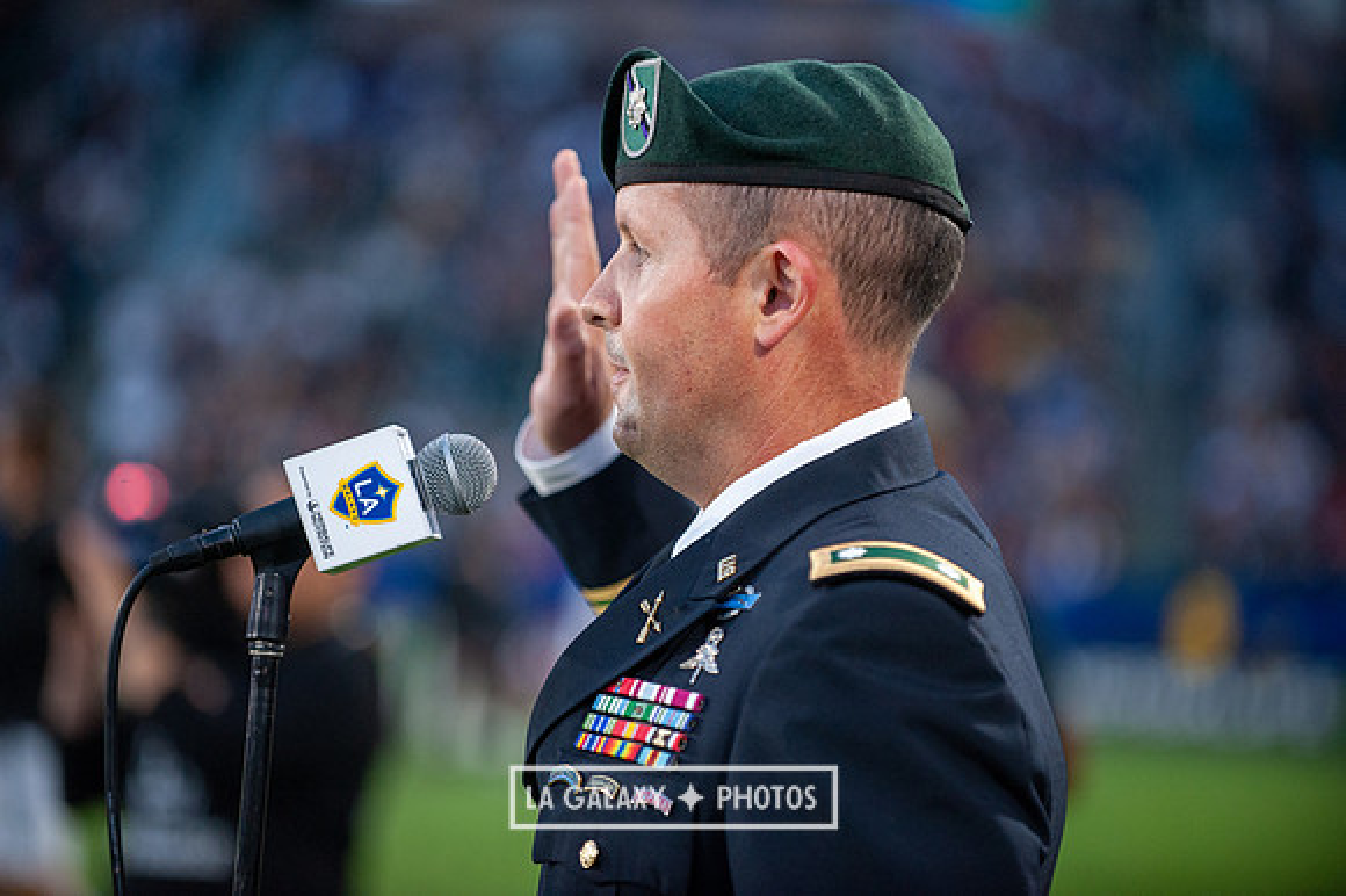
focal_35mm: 155
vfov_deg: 8.8
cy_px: 448
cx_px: 673
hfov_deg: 13.3
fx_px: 5792
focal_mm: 155
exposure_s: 1/1000
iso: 1600
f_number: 2.8
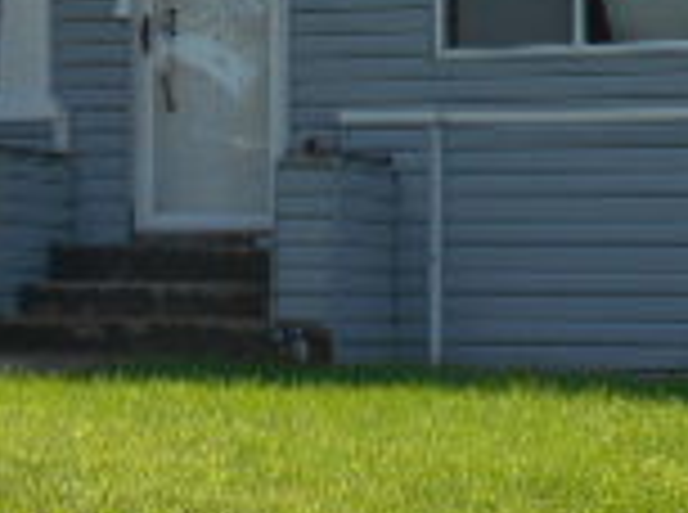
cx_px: 279
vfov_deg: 8.5
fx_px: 3411
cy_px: -140
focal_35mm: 172
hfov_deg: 11.5
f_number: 3.9
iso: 80
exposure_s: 1/500
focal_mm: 7.2
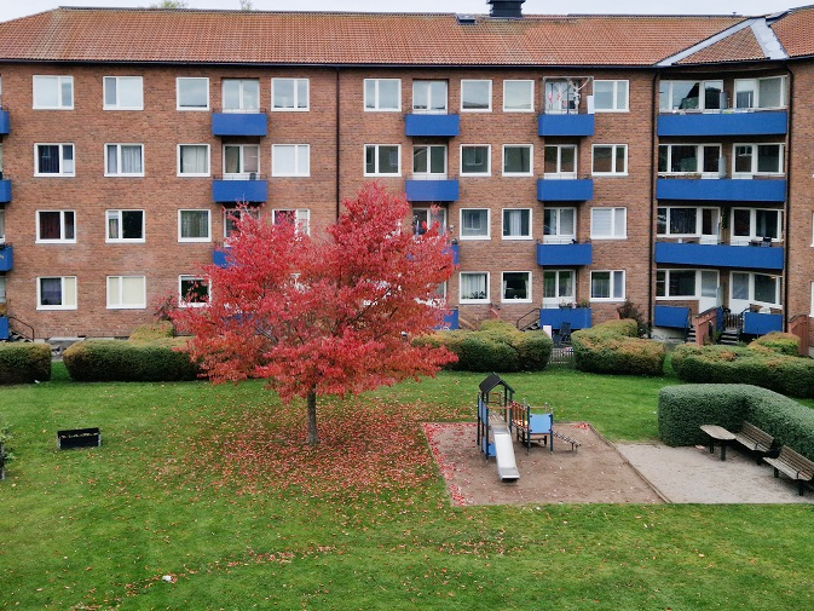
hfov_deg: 45.7
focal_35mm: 41
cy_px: 211
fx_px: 964
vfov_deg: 34.9
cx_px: 383
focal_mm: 5.4
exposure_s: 1/290
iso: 50
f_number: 1.8
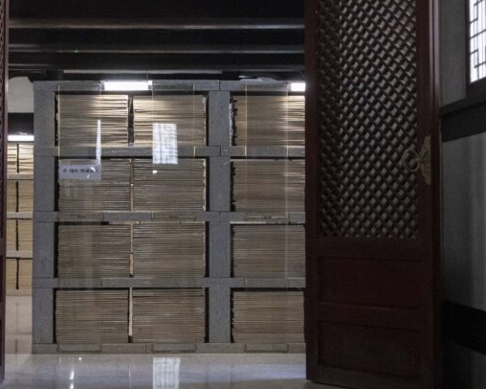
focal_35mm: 70
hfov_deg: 27.0
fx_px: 1006
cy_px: 171
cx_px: 164
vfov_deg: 21.8
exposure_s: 1/160
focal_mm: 37
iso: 12800
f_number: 5
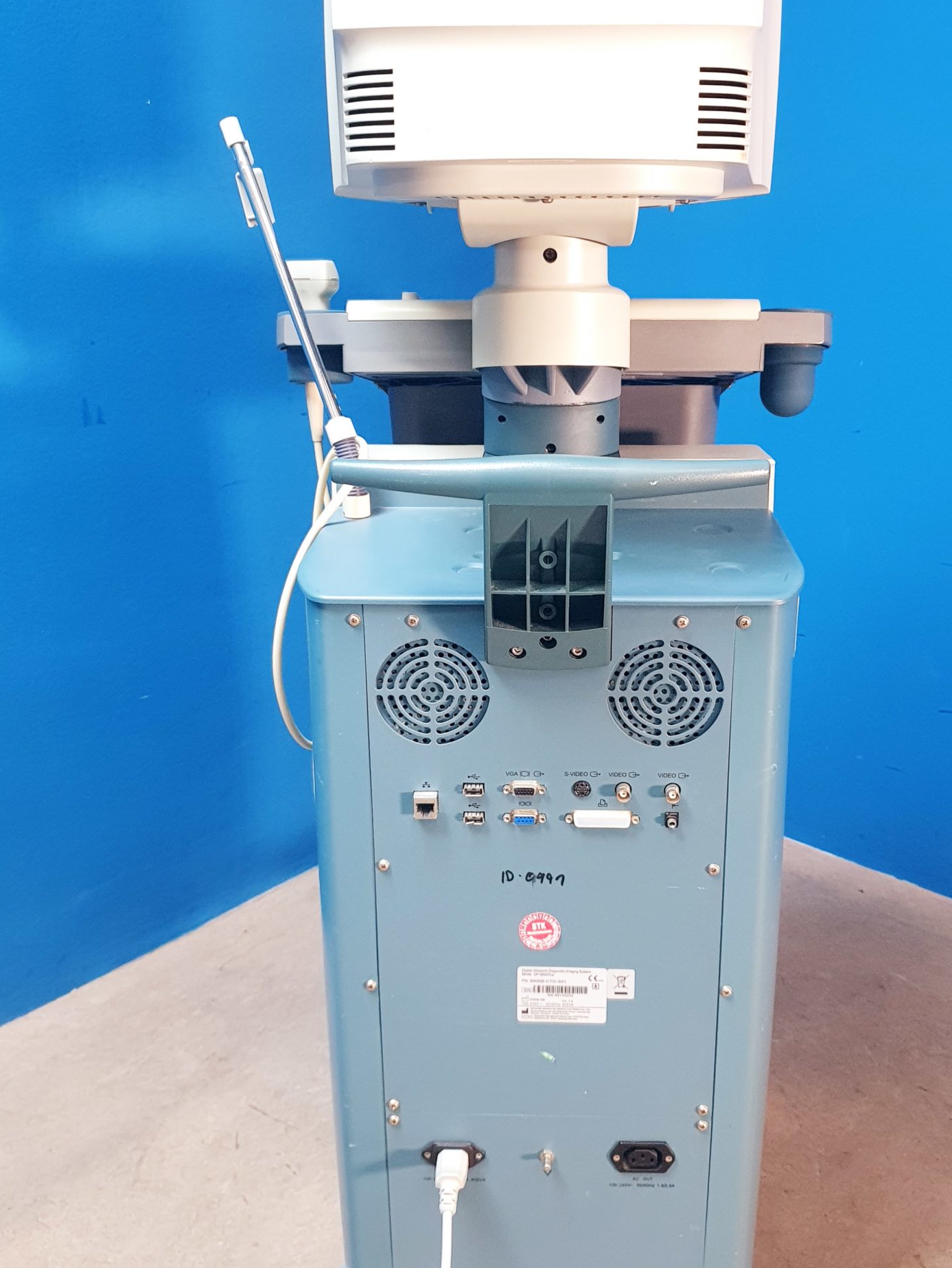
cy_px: 622
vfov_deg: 51.3
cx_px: 511
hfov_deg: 39.6
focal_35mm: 36
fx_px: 1320
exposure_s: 1/50
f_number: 1.5
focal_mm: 4.3
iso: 200
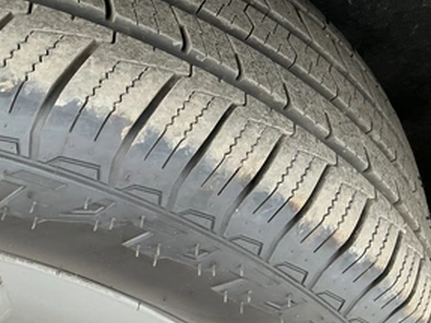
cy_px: 165
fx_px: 485
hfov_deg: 47.4
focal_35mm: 39
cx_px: 159
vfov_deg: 36.8
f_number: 1.8
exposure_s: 1/172
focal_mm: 3
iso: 32
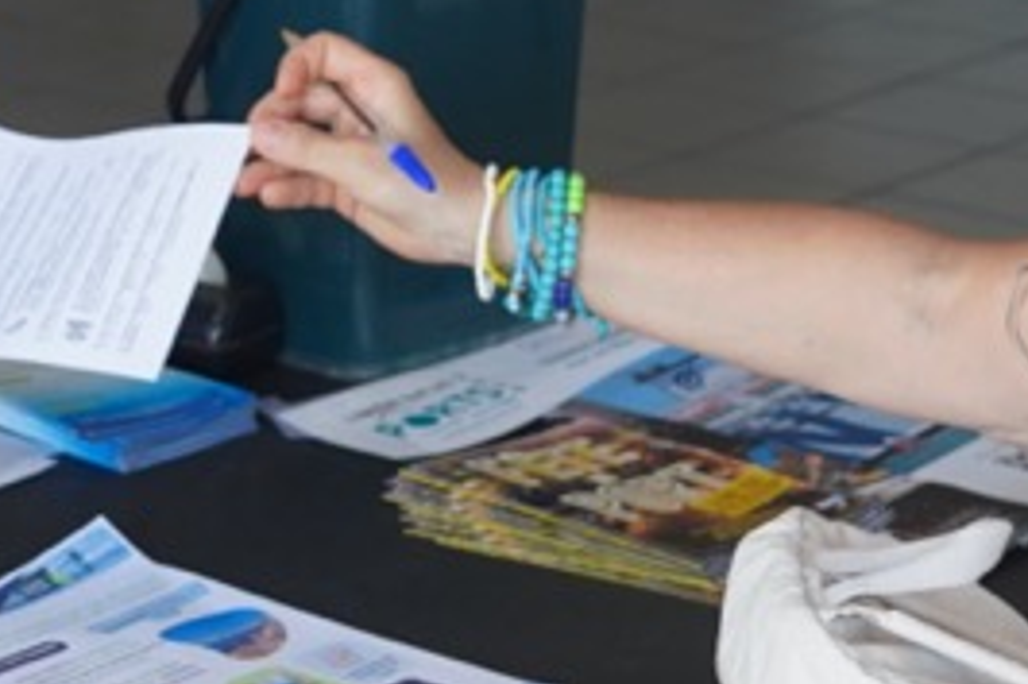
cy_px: -10
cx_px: 274
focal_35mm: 155
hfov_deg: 13.2
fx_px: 4422
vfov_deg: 8.8
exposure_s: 1/160
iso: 640
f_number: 4
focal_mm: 32.2
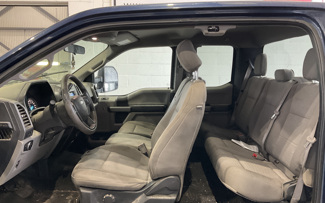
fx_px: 275
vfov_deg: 40.6
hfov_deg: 61.2
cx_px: 161
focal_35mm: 31
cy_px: 109
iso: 125
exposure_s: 1/60
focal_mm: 3
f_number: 1.8
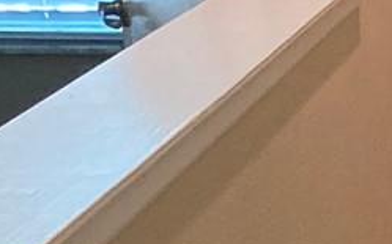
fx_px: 2038
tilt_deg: -29.3
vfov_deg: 6.0
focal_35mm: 191
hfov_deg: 10.4
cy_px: 907
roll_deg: -0.1
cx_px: 699
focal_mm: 3.99
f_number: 1.8
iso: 250
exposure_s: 1/40
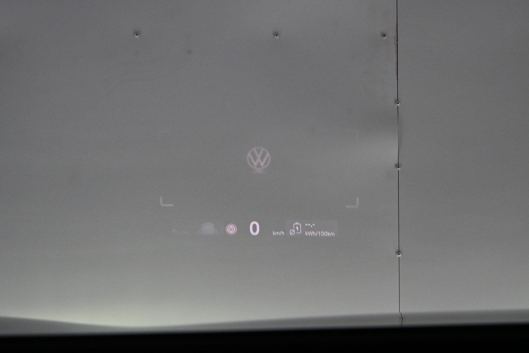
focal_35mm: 75
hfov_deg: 27.0
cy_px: 176
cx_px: 264
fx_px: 1102
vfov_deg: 18.2
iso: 1250
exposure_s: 1/125
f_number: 6.3
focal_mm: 50
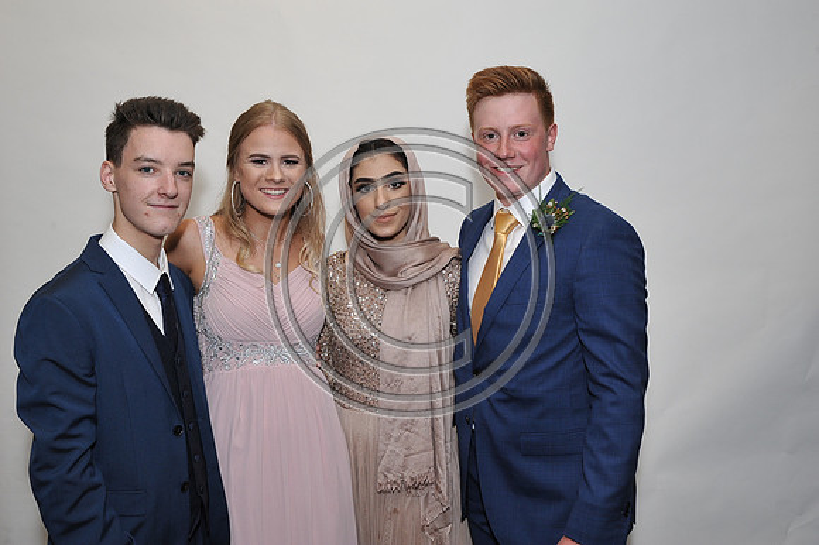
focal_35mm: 42
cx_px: 410
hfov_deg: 46.4
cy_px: 272
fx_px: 955
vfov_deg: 31.9
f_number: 8
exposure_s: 1/60
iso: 1000
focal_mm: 42
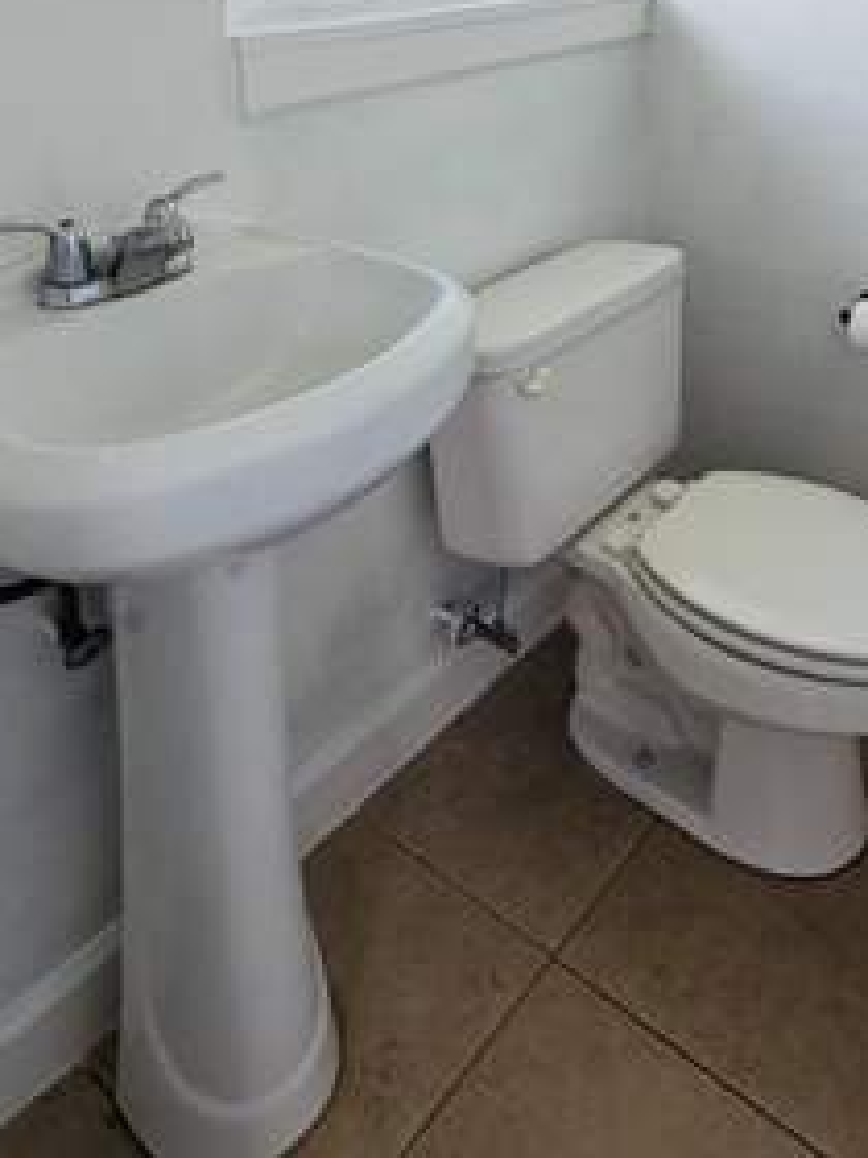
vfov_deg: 50.1
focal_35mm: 32
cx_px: 562
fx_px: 1070
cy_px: 103
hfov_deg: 43.7
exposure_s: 1/121
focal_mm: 2.22
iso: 80
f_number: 2.2
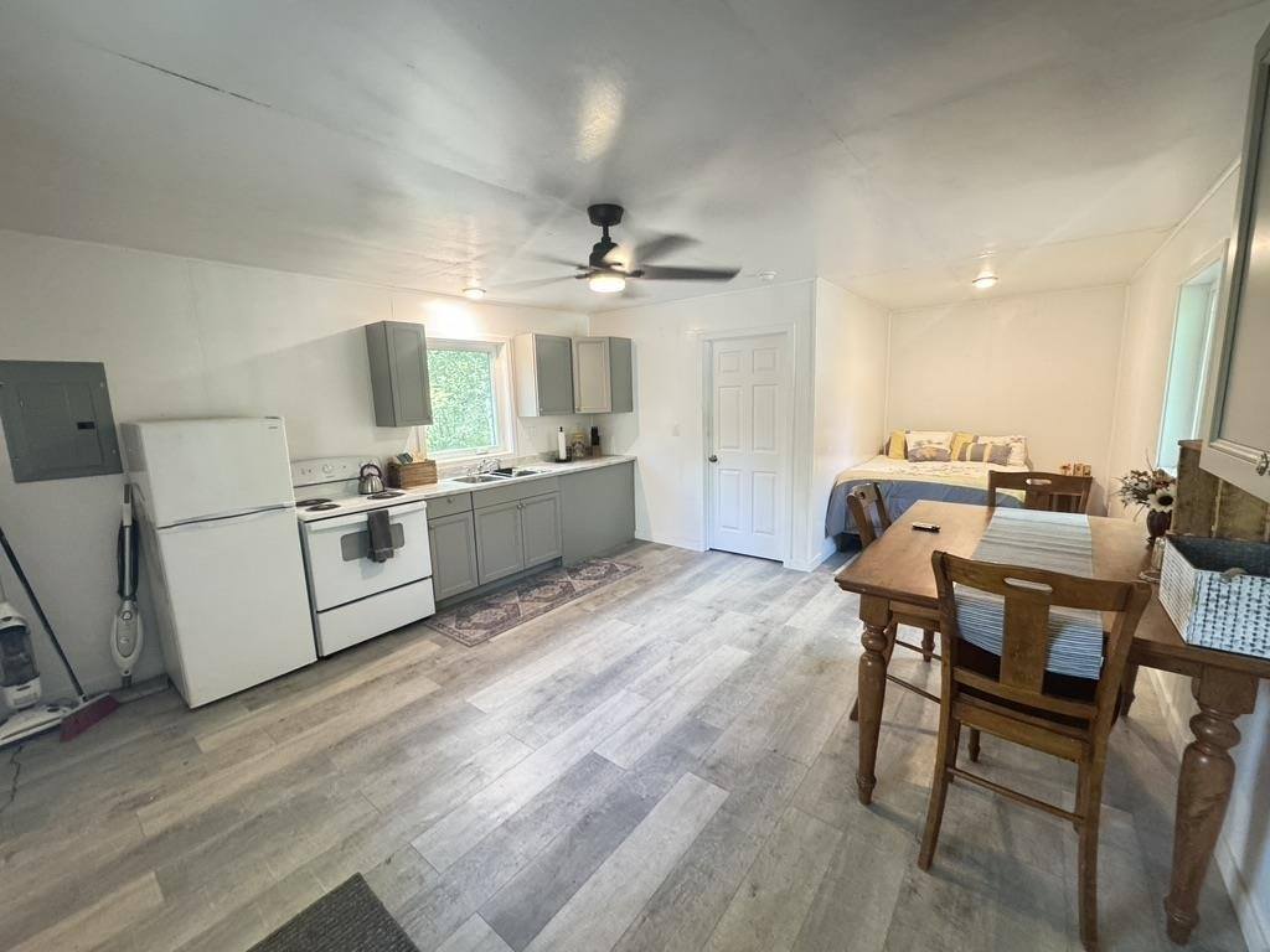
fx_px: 514
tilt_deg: -9.7
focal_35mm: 14
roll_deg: +1.7
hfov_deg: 102.1
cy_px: 476
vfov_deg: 85.7
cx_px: 635
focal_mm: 2.22
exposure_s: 1/60
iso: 640
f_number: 2.2
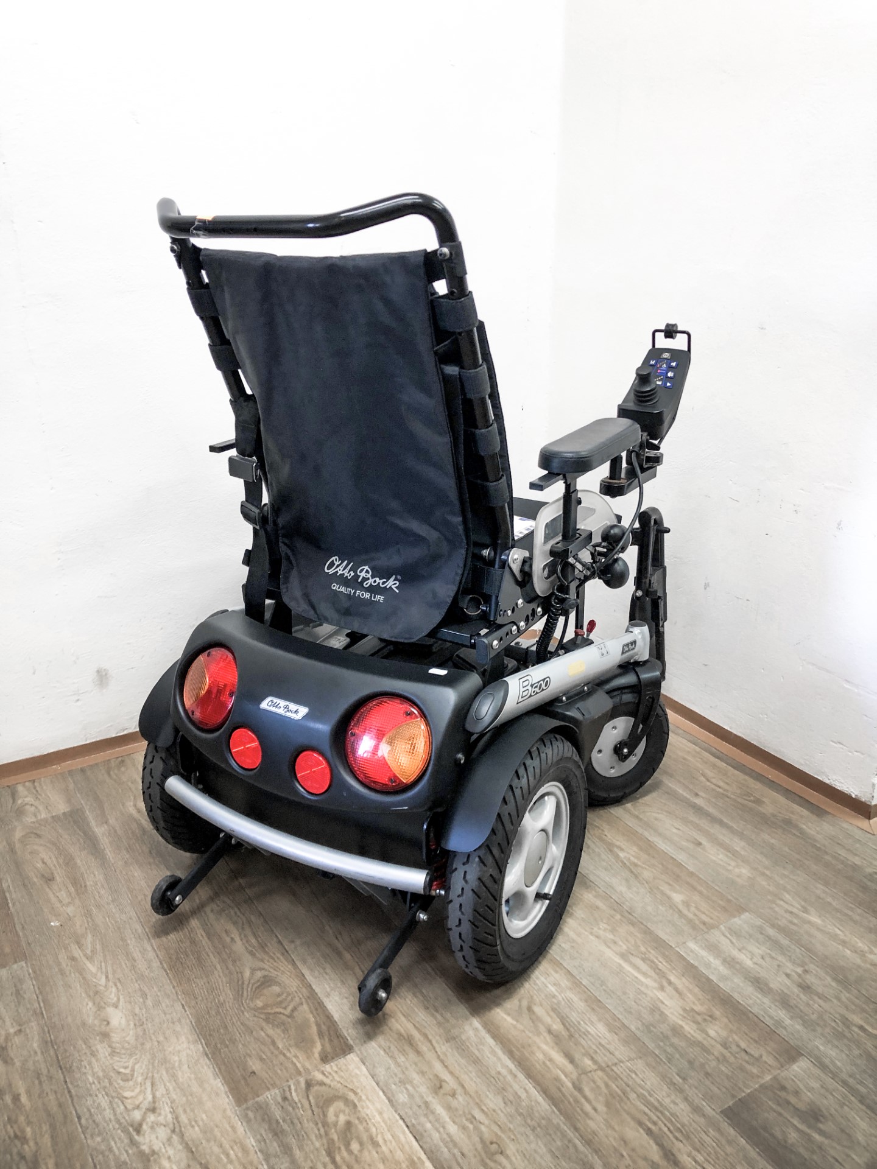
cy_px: 584
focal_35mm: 28
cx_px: 438
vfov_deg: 63.4
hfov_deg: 49.7
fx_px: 946
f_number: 1.8
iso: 40
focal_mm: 4
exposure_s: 1/25
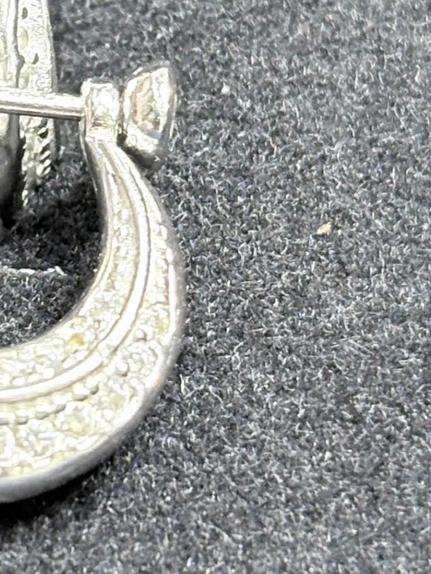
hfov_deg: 10.1
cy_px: 18
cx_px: -39
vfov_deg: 13.4
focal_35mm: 145
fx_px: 2406
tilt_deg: -51.9
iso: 125
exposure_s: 1/33
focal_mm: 5.96
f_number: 1.6
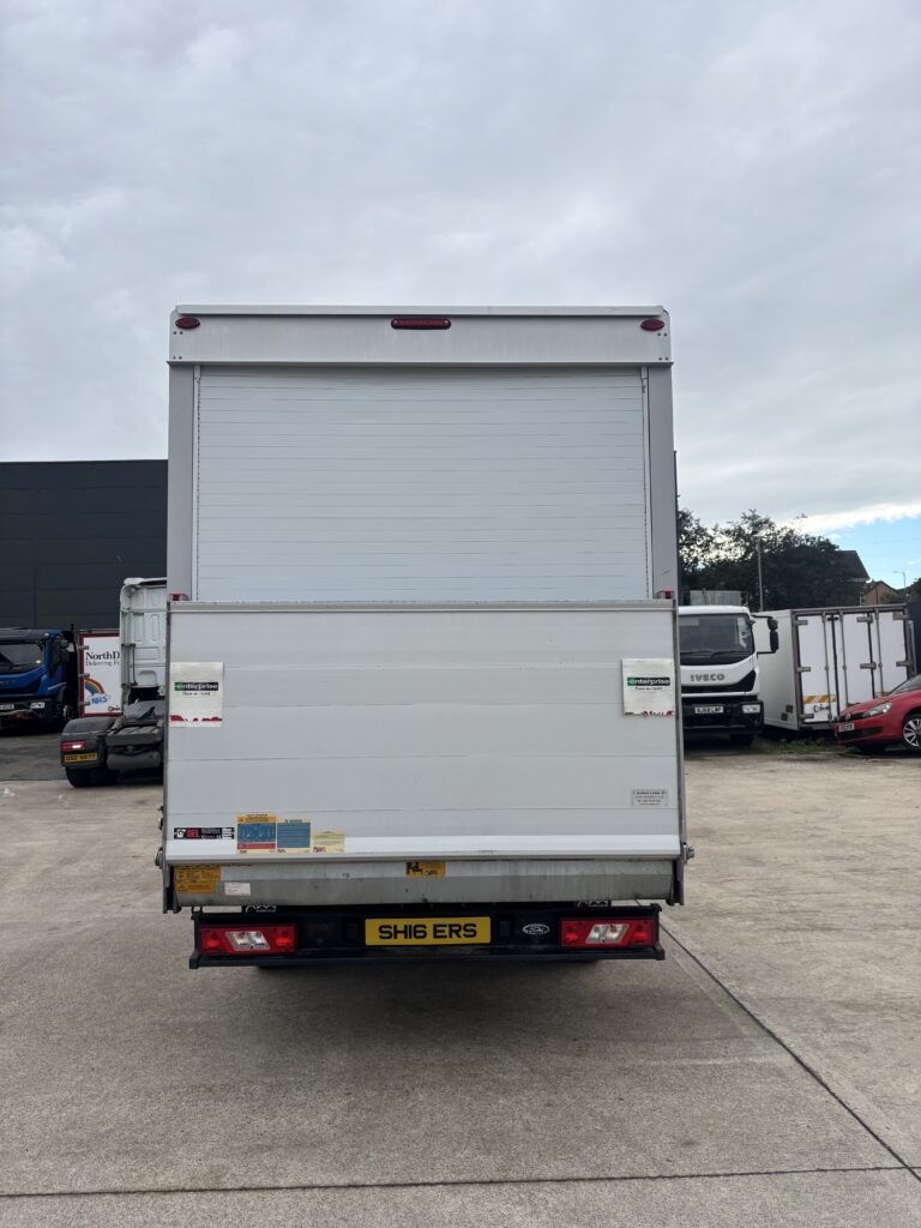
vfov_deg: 67.3
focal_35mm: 26
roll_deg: +1.8
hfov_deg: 53.1
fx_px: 922
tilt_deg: +5.4
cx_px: 460
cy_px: 614
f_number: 1.6
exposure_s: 1/1543
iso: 50
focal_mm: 5.96
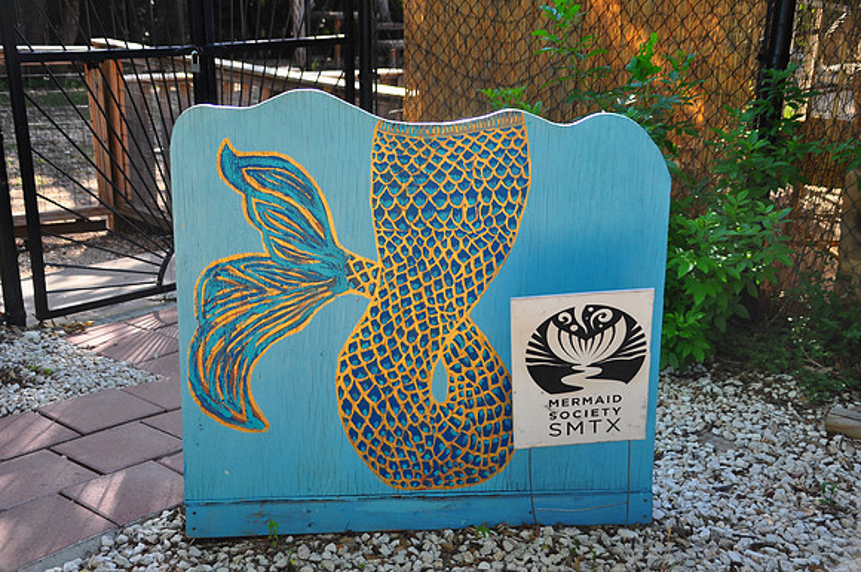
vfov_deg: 28.0
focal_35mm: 48
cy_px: 286
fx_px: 1146
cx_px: 430
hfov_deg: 41.2
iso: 200
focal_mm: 32
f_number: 4.2
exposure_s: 1/200
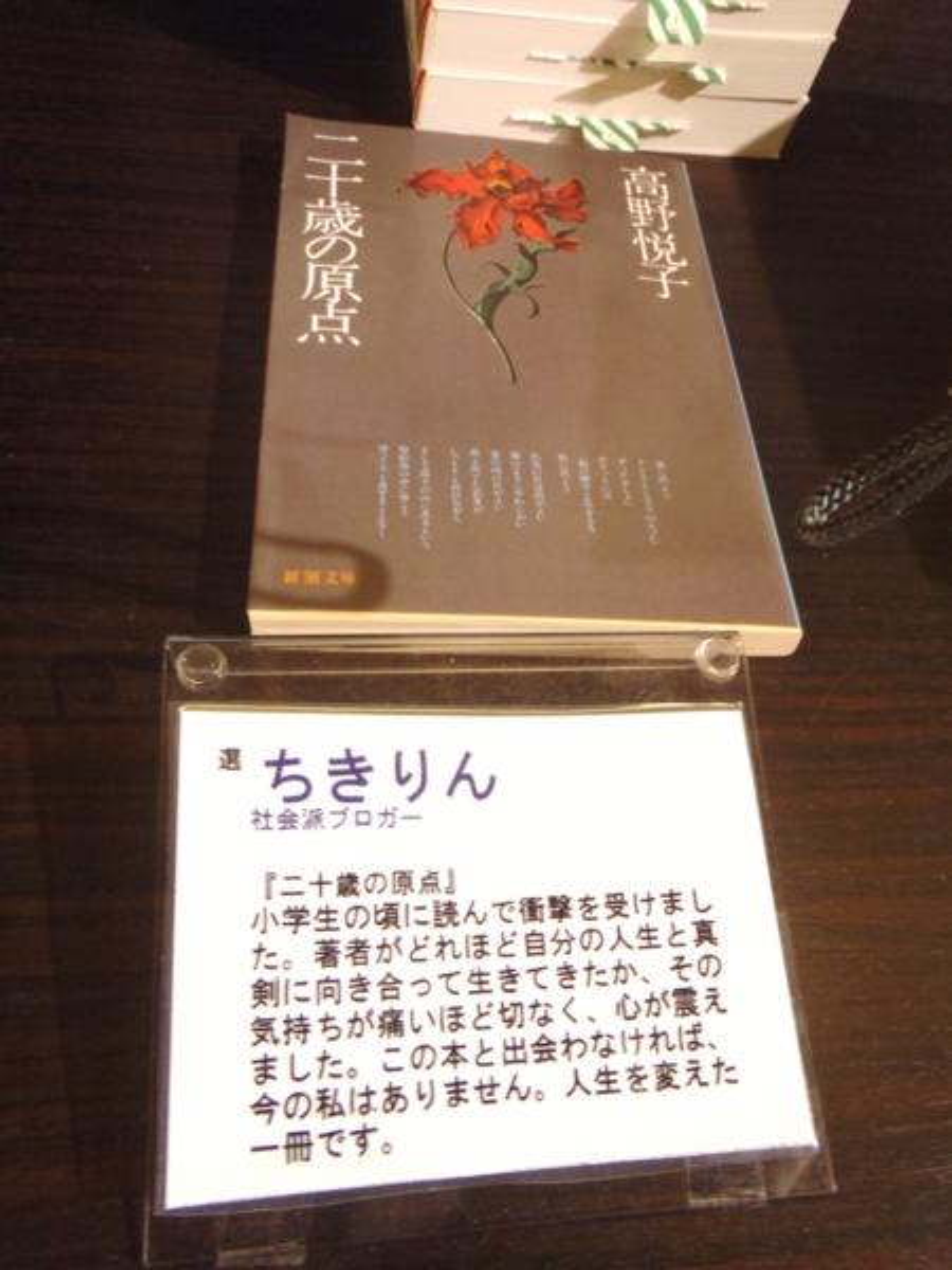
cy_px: 635
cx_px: 476
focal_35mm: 28
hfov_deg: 49.7
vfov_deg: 63.4
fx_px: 1027
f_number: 3.9
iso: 200
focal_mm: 5
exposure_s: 1/15
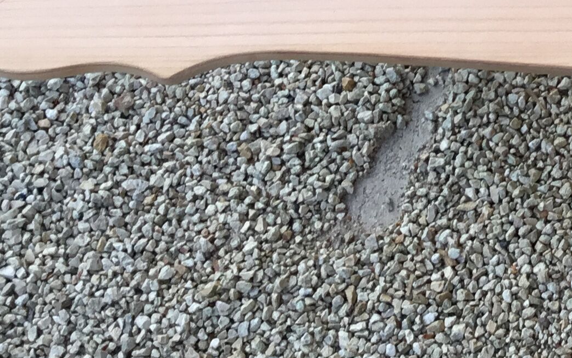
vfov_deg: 12.4
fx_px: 1606
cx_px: 729
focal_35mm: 103
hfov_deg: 18.8
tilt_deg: -53.5
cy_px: -79
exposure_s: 1/102
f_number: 2.4
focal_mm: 3.3
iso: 25
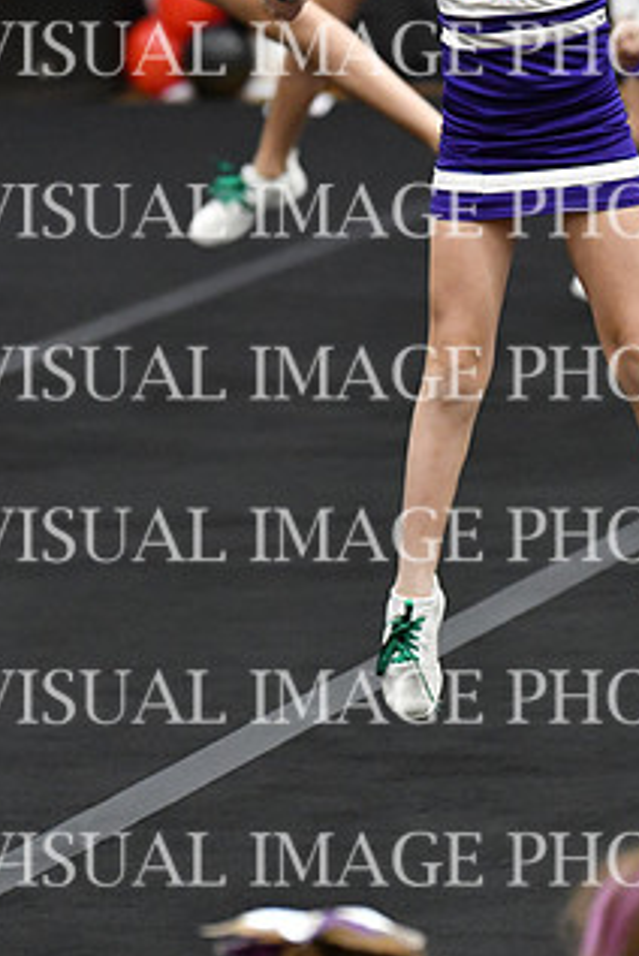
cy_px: 130
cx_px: 487
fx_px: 10546
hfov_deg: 3.5
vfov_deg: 5.2
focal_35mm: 397
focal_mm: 145
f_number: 2.8
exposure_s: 1/800
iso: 5000
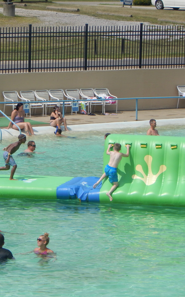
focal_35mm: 227
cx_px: 54
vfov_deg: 9.2
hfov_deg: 5.8
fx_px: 1832
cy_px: 148
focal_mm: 28.7
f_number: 5.1
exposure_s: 1/1000
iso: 125
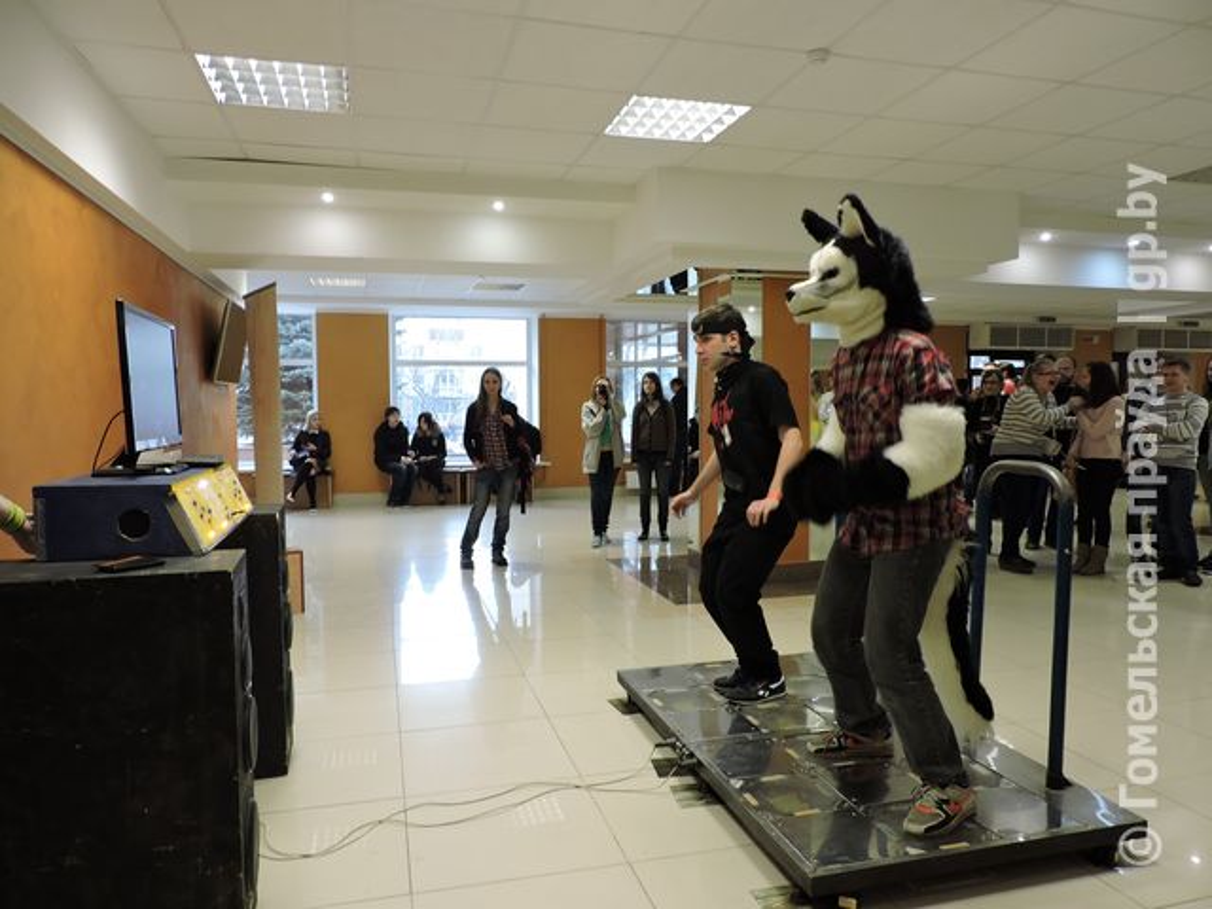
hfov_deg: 71.6
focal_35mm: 24
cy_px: 454
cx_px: 606
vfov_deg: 56.8
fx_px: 840
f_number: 3
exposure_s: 1/30
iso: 200
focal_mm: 4.3
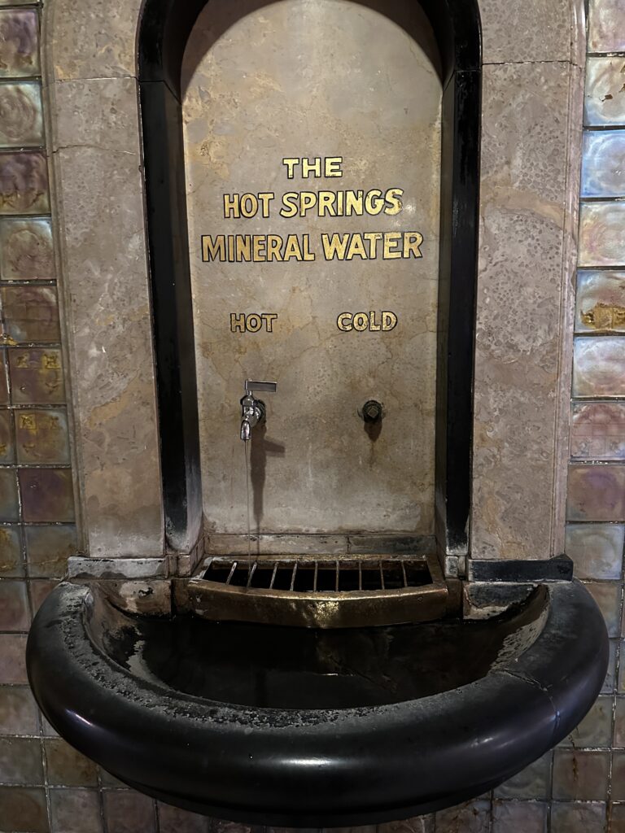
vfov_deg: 71.6
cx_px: 312
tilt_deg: -9.4
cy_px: 416
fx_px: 578
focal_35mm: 24
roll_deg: +0.7
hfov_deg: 56.8
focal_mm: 6.86
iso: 800
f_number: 1.78
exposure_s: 1/30
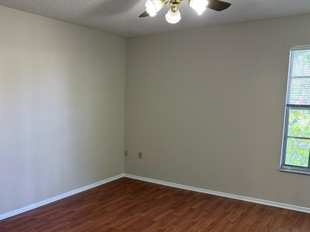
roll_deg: -0.3
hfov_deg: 51.9
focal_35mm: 35
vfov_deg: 40.5
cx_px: 112
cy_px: 139
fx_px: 313
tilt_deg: -8.2
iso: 250
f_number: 1.78
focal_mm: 6.76
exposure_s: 1/60
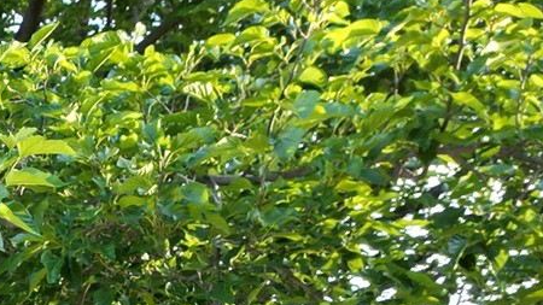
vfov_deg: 8.7
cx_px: -421
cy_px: 851
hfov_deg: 15.6
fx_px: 1713
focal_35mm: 119
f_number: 1.7
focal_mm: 6.72
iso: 110
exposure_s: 1/350
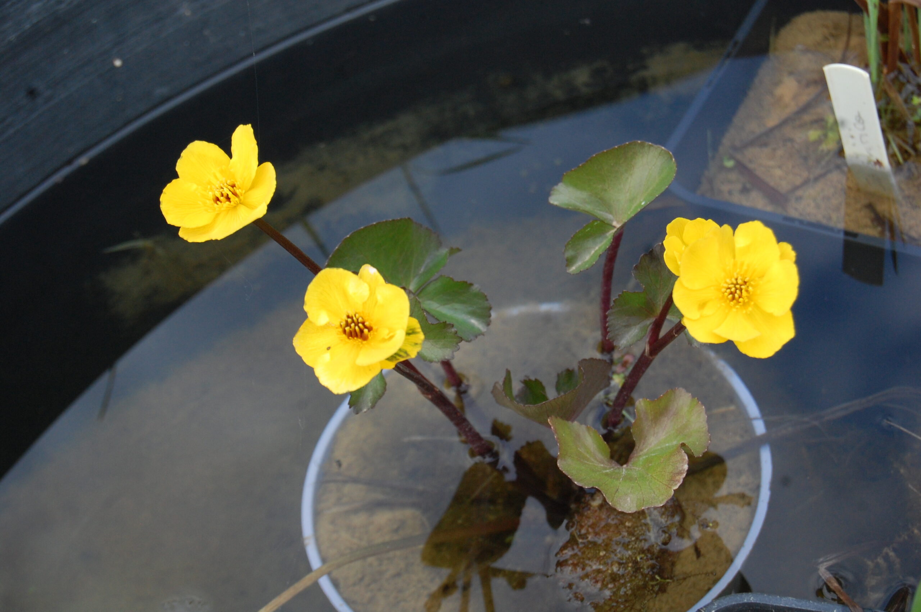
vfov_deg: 16.5
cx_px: 460
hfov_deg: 24.6
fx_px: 2109
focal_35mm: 82
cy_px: 306
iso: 800
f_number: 9
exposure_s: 1/320
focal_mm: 55
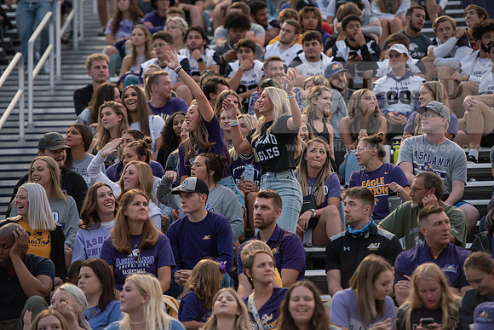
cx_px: 247
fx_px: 2333
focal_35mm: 170
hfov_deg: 12.1
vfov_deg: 8.1
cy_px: 165
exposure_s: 1/800
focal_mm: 170
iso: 2000
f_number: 3.2
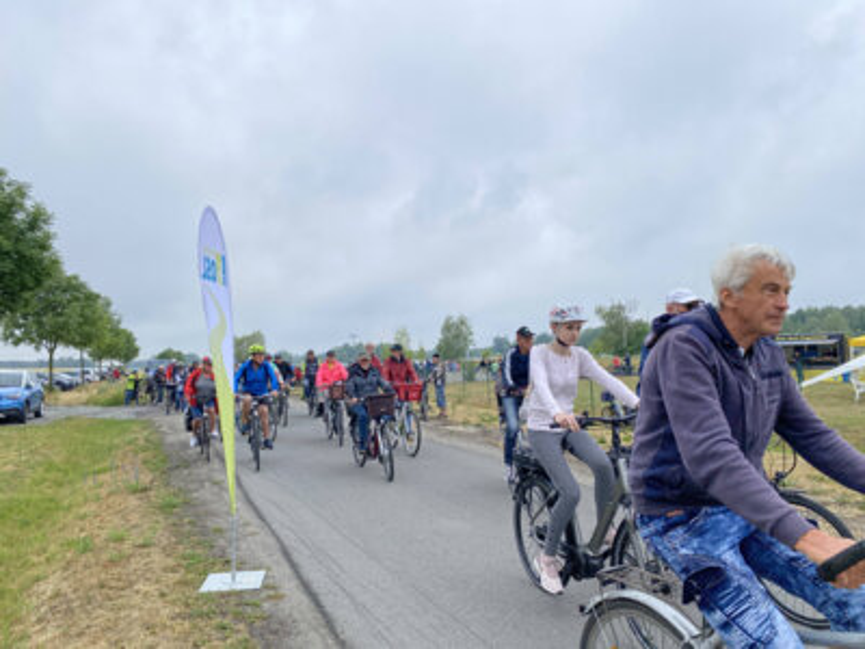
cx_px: 432
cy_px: 324
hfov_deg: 67.3
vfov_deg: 53.1
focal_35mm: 26
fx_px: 650
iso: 32
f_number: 1.8
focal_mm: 4.2
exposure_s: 1/2105
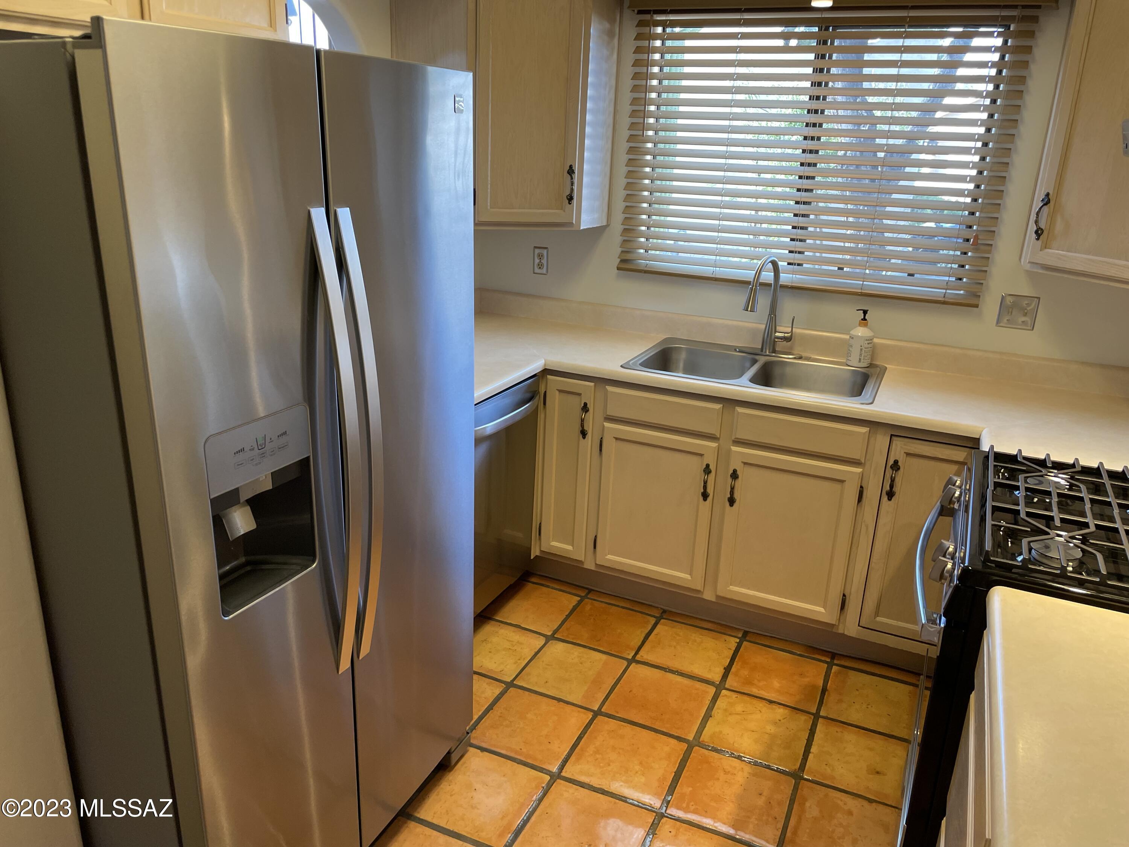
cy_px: 424
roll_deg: -2.5
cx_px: 564
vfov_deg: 53.1
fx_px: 848
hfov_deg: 67.3
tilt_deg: -17.4
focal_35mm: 26
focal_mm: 4.2
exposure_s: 1/120
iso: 125
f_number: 1.6
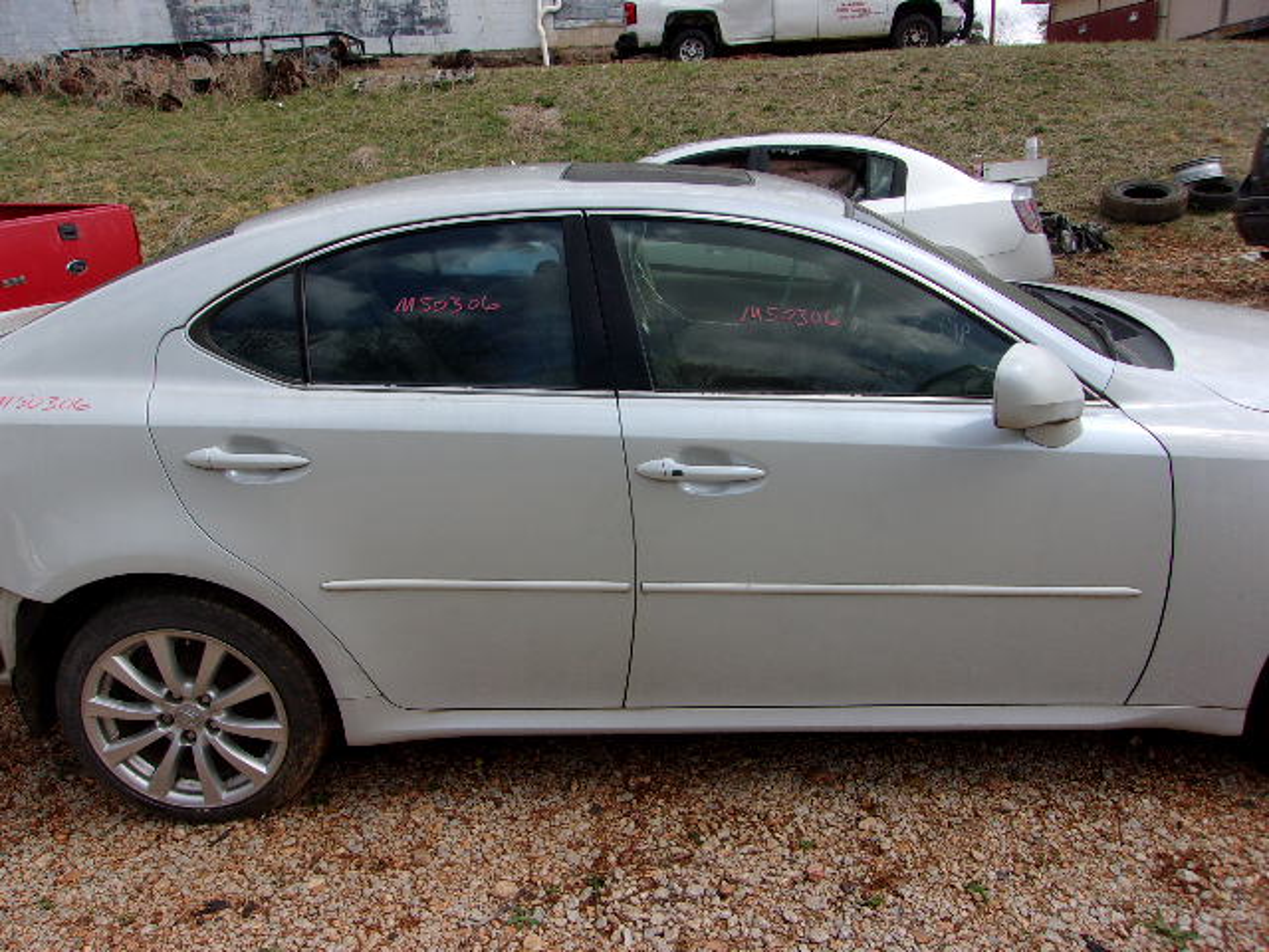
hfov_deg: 65.3
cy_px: 476
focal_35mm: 27
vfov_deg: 51.4
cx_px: 634
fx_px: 990
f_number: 10.4
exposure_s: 1/80
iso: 80
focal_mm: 4.9
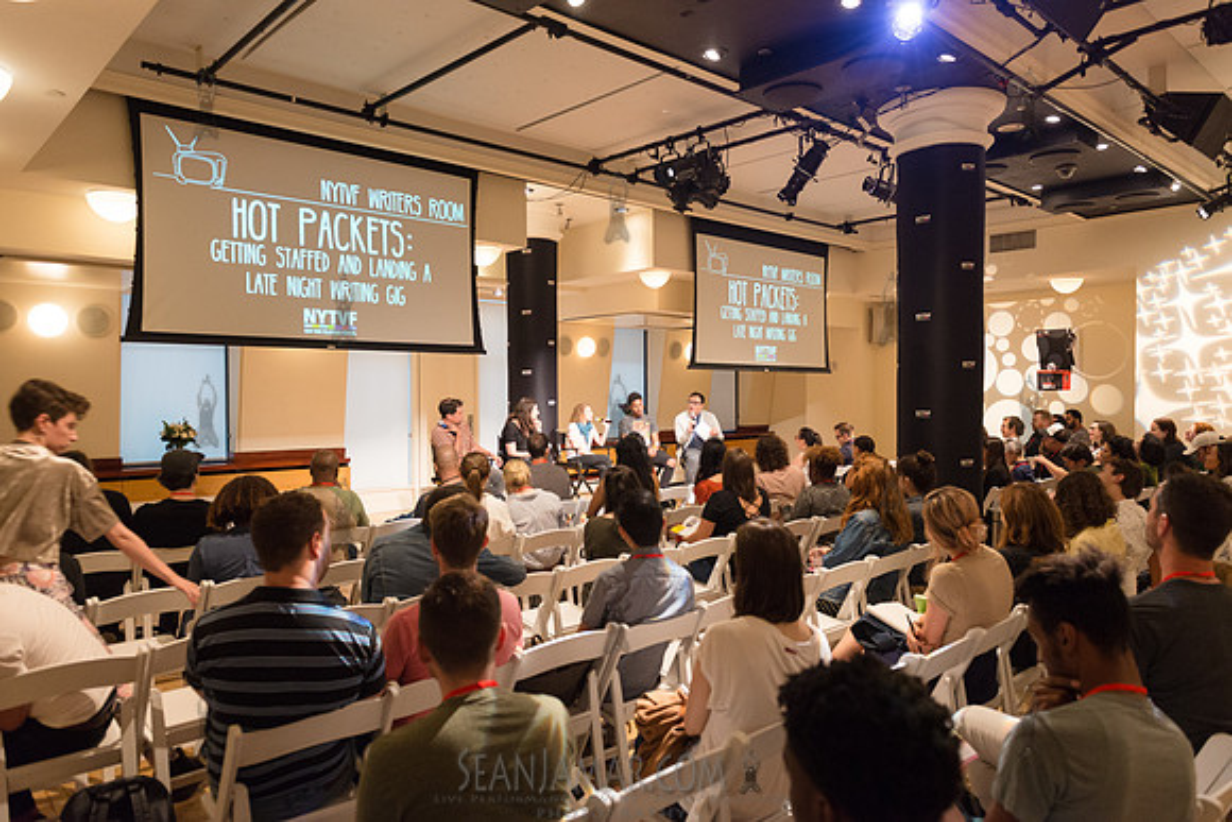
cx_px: 616
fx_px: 821
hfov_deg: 73.7
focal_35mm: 24
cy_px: 411
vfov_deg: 53.2
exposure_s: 1/100
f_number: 4
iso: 2500
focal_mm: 24
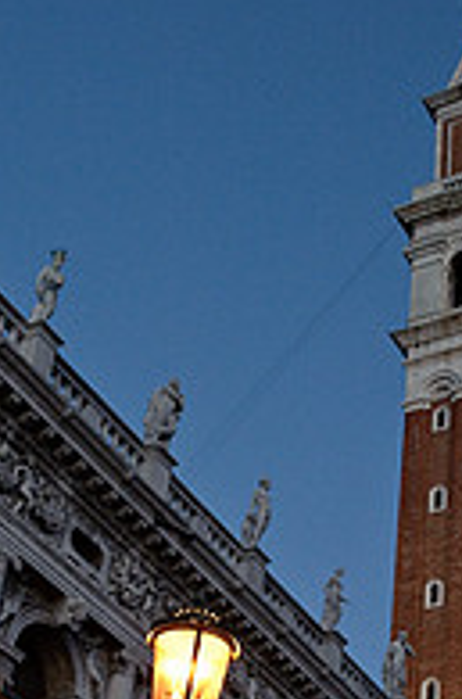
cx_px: 274
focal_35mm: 74
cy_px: 627
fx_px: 1432
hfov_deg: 18.3
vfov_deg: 26.5
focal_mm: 32
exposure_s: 1/30
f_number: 16
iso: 1600
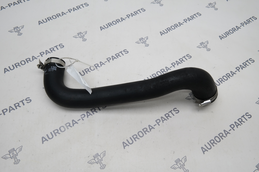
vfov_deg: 43.6
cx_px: 130
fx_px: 216
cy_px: 86
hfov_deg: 61.9
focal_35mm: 30
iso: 100
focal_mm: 20
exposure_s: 1/80
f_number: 3.5
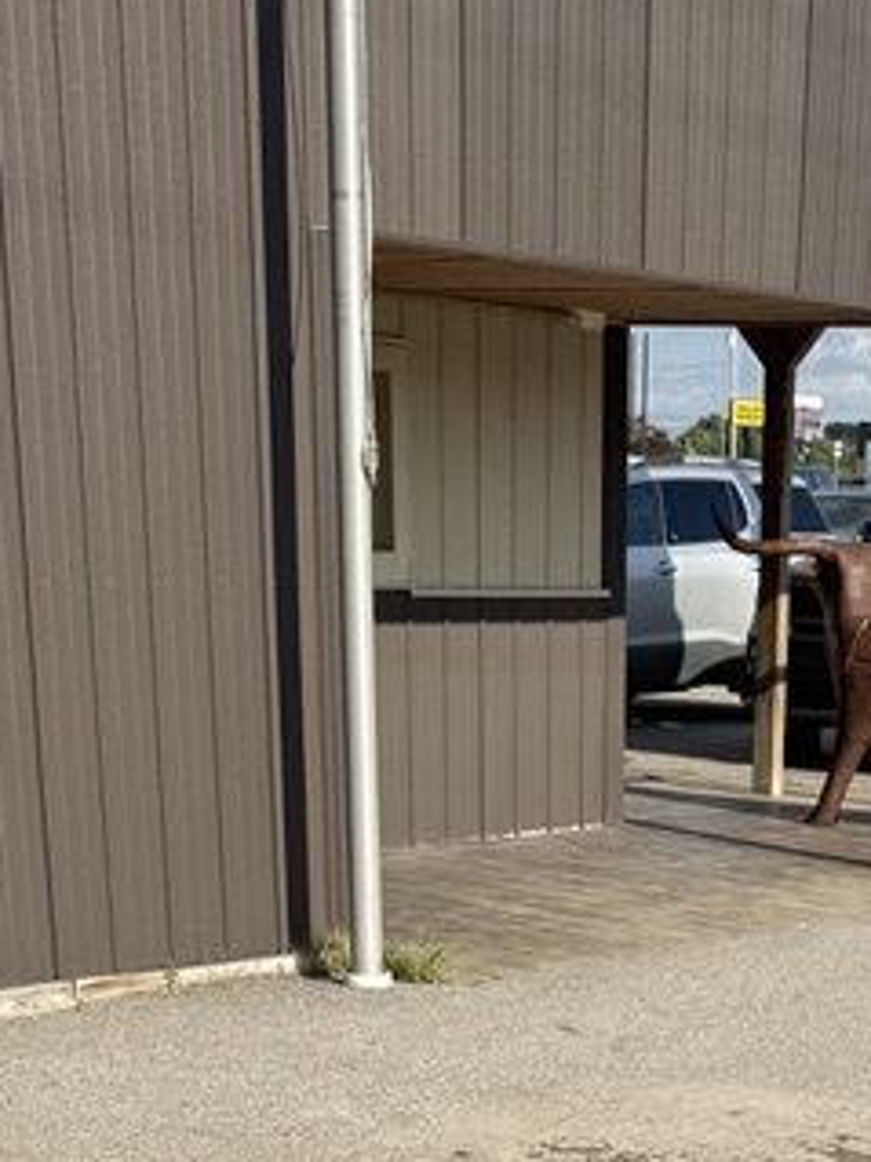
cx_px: 678
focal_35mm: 77
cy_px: 1610
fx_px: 2585
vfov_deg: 22.1
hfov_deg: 19.0
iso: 80
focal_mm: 6.76
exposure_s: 1/4975
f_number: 1.78
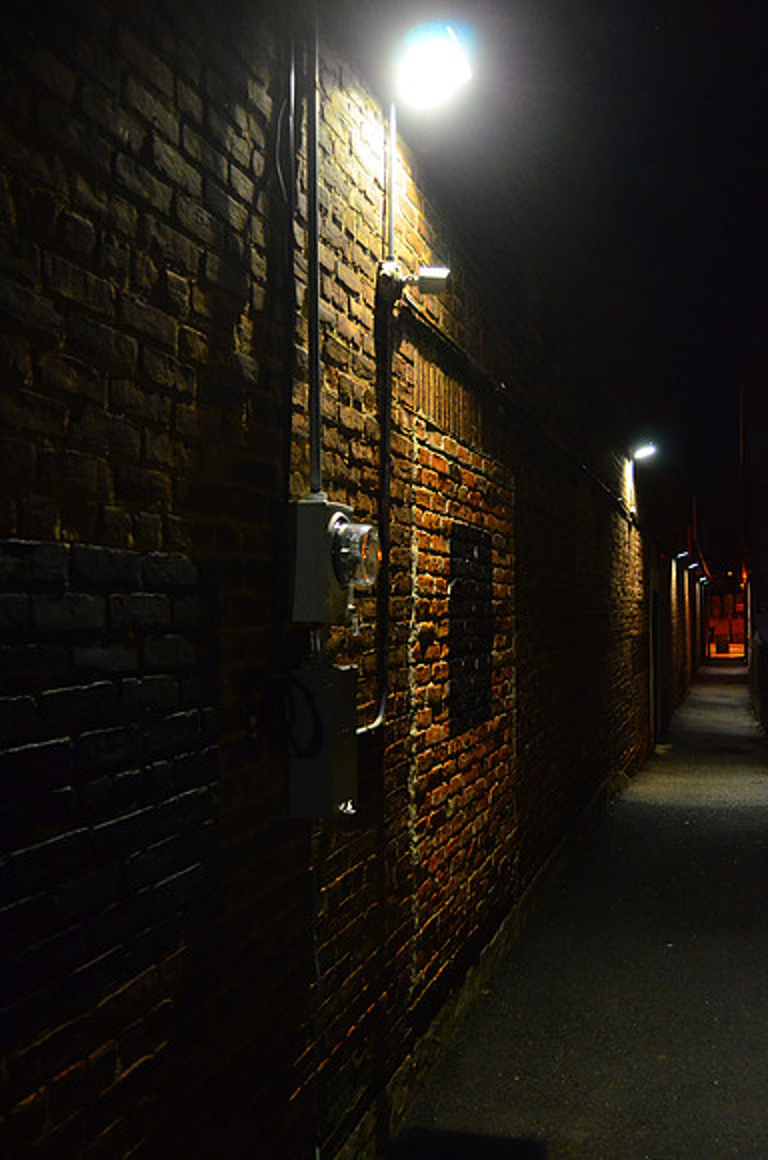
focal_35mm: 33
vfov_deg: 57.3
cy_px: 580
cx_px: 384
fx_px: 1061
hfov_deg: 39.8
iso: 3200
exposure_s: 1/30
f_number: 4
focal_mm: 22
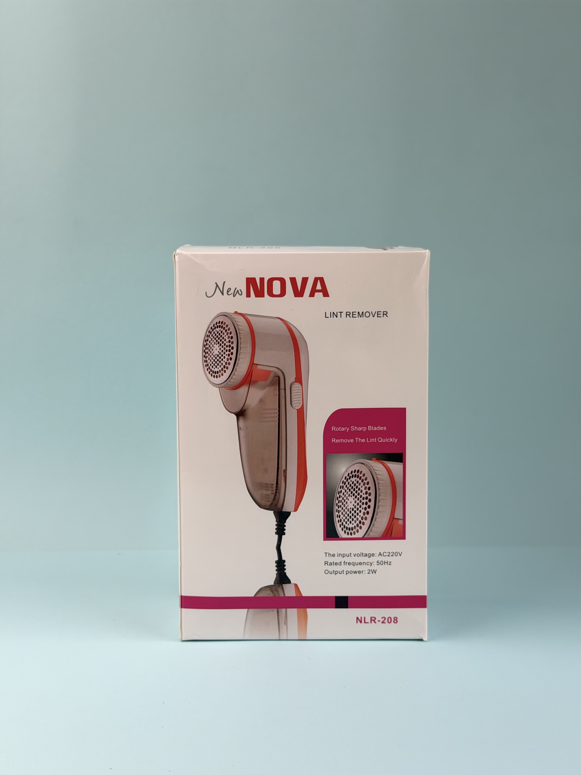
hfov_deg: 30.3
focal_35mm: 48
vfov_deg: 39.7
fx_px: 1074
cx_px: 290
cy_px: 388
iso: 64
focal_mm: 6.76
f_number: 1.78
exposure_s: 1/587
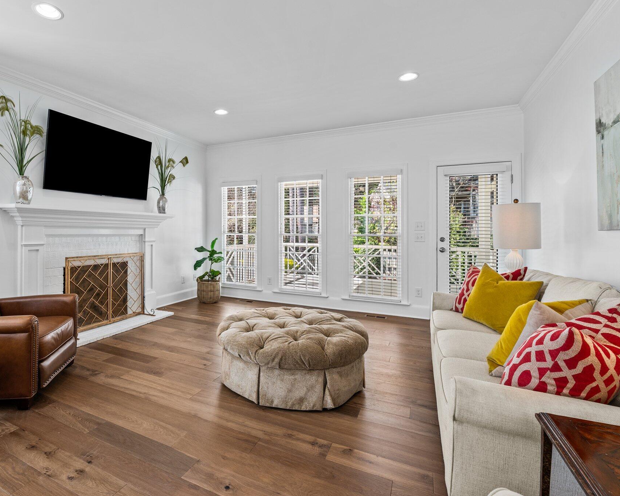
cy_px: 248
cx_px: 250
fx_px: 312
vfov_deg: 77.0
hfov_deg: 88.6
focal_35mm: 17
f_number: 7.1
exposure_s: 1/25
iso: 400
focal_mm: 15
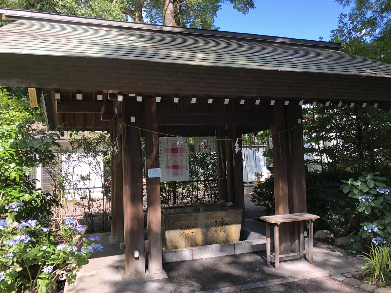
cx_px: 196
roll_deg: +1.9
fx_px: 316
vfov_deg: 49.7
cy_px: 146
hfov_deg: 63.4
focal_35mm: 28
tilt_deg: +2.8
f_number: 1.8
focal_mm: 3.99
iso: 20
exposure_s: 1/127
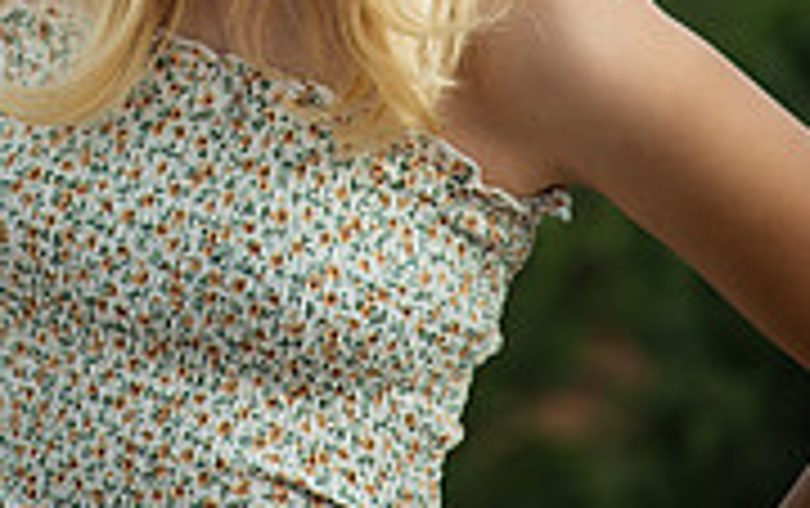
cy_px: -414
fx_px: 4774
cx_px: 196
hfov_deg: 9.7
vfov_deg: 6.0
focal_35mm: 216
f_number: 3.5
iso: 100
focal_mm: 85
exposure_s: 1/250
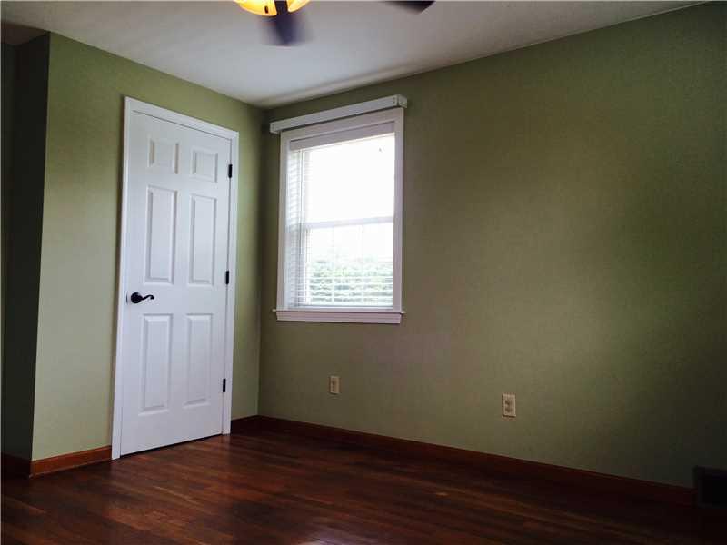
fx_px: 609
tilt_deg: +0.1
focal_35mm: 29
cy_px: 272
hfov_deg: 61.7
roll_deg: -0.3
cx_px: 364
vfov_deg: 48.2
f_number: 2.2
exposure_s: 1/60
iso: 40
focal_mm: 4.15
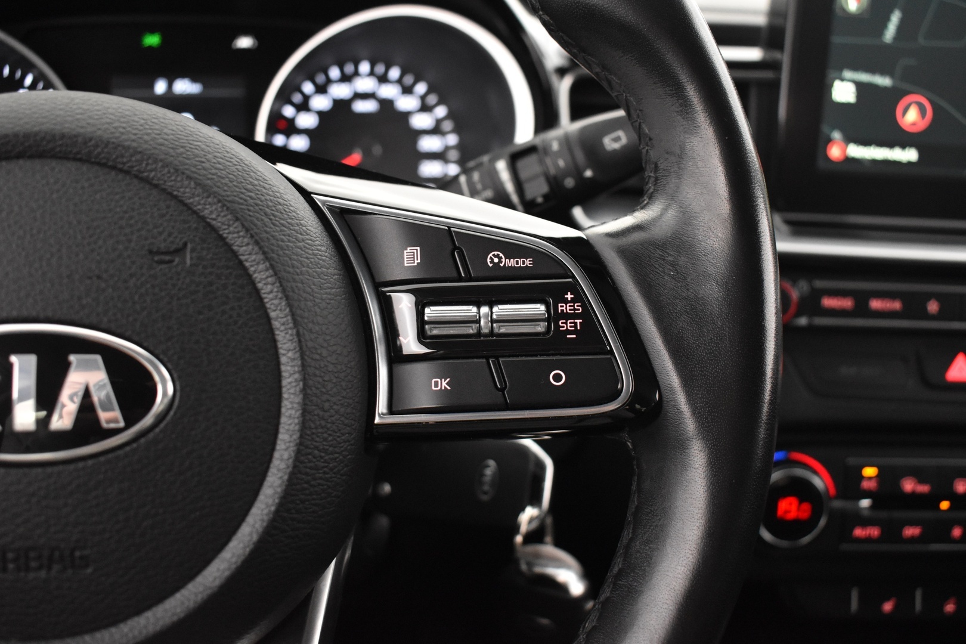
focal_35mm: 36
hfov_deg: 53.1
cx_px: 483
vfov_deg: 36.9
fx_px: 966
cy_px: 322
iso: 3200
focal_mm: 24
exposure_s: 1/25
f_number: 3.8
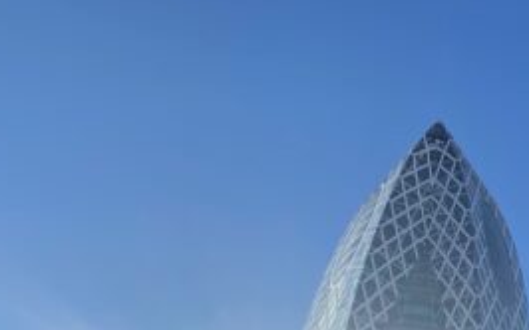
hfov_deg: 22.5
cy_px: 578
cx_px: 676
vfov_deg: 14.1
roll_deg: +0.4
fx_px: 1196
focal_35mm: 83
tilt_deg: +25.4
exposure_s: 1/3205
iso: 32
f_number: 1.8
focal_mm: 4.25
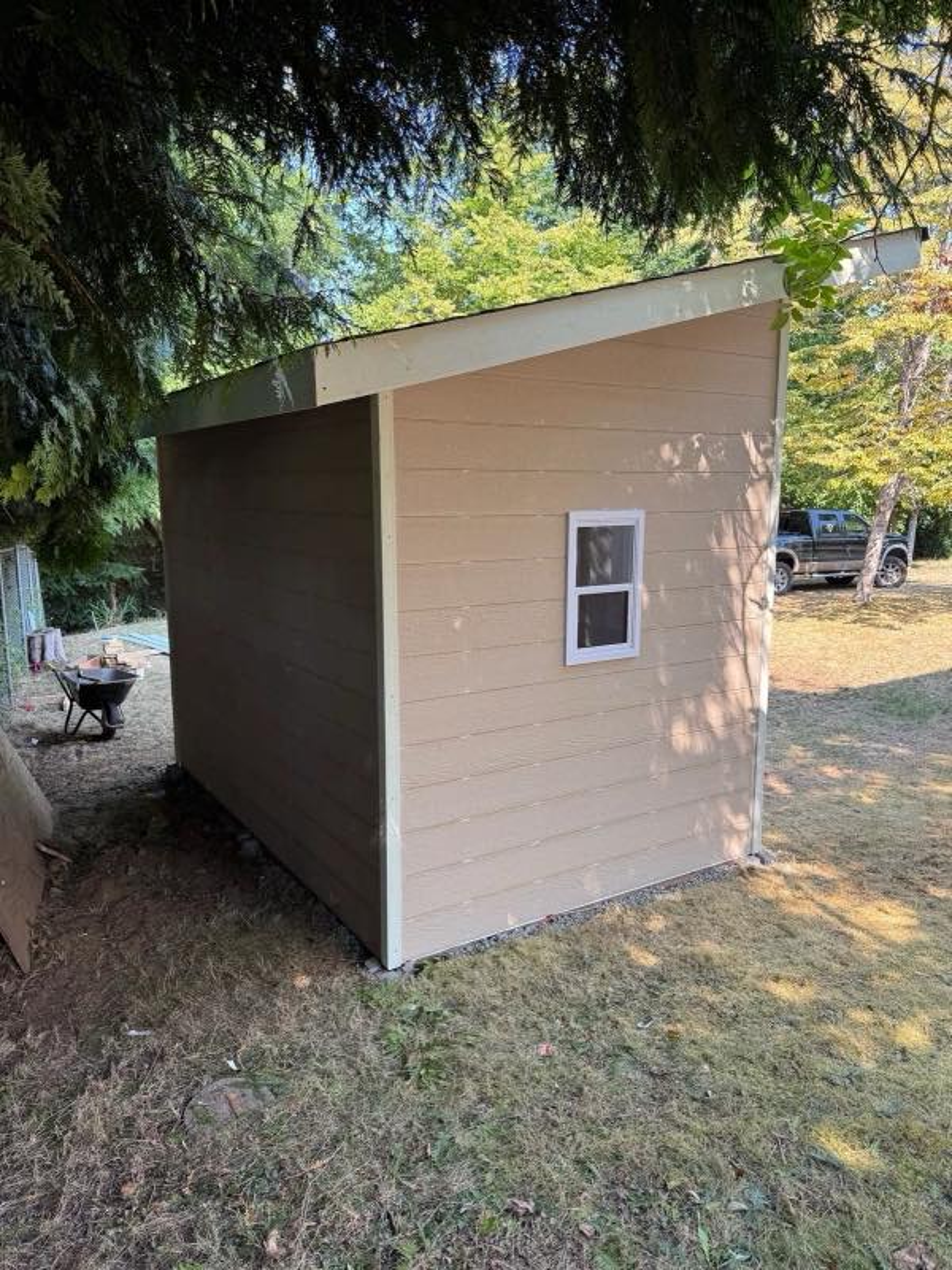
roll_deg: -0.4
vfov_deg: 71.6
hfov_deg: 56.8
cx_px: 476
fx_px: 880
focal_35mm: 24
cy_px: 635
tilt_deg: -7.6
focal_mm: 6.76
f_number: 1.78
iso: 64
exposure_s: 1/232
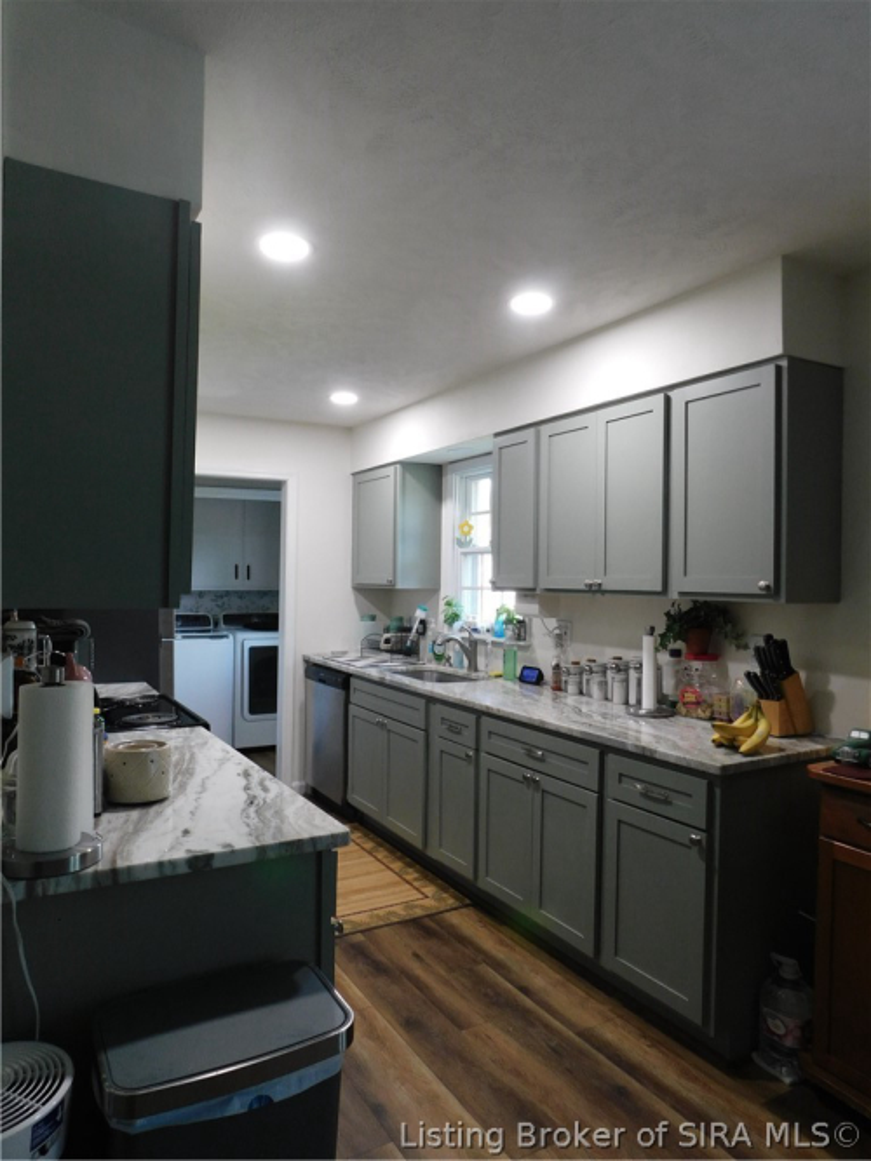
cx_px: 436
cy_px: 580
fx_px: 772
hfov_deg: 58.9
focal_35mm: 23
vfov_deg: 73.9
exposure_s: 1/30
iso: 220
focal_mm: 4
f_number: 3
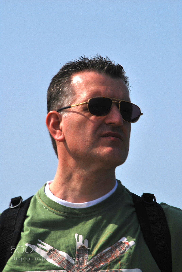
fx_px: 3403
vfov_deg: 4.6
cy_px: 136
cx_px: 91
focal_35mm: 450
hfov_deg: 3.1
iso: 100
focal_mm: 300
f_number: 22
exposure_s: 1/125
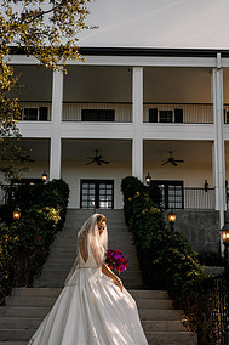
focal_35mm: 46
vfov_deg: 41.9
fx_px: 439
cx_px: 95
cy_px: 244
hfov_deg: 29.2
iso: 80
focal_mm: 29
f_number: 2.8
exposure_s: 1/800
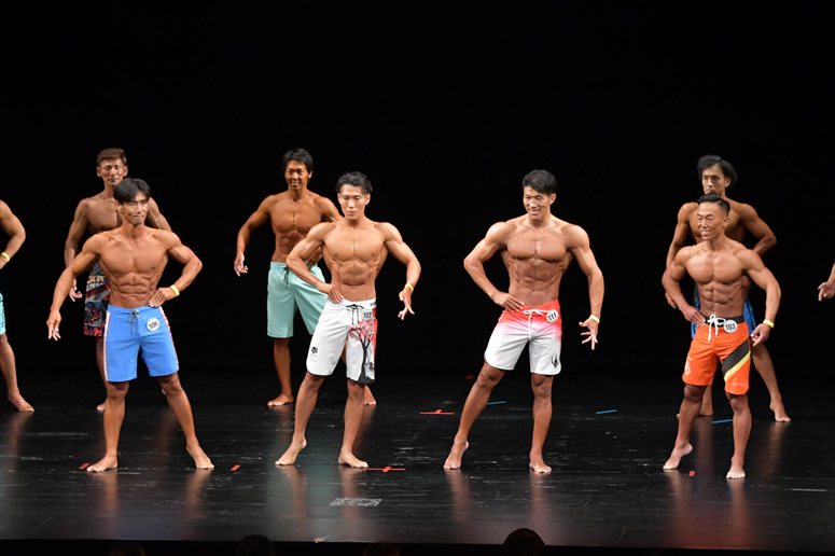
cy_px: 278
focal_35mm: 168
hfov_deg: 12.2
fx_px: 3895
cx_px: 418
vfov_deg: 8.2
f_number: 5.6
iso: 3200
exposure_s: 1/400
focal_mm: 112
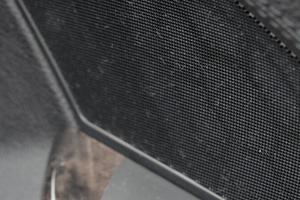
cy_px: 372
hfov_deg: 13.8
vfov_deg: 9.0
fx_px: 1217
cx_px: 305
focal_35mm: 146
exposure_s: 1/27
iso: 400
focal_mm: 25.4
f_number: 4
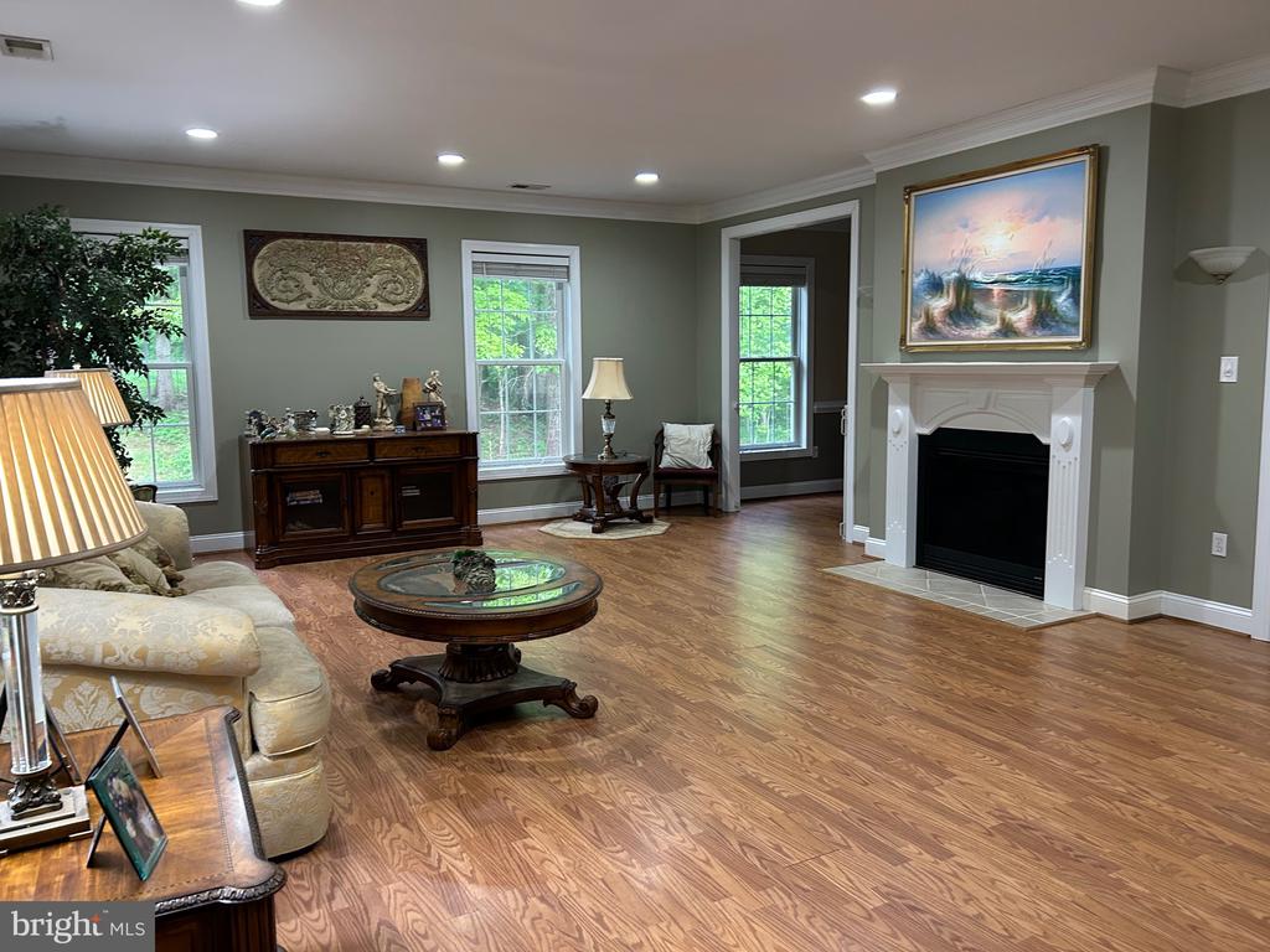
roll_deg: +0.6
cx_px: 635
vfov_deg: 53.1
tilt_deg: -5.4
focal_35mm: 26
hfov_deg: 67.3
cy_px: 476
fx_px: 954
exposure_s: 1/60
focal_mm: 5.7
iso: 200
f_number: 1.5
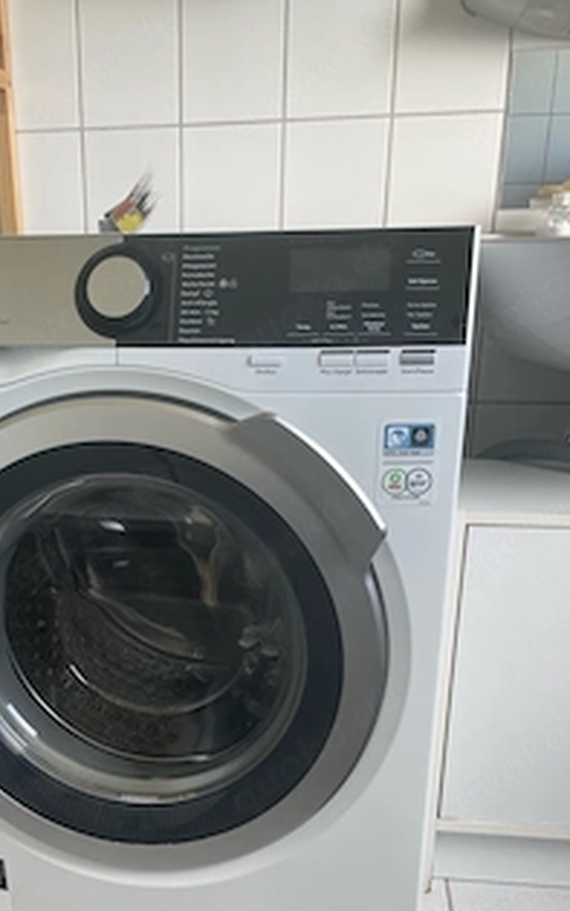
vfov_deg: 54.8
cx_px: 156
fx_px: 870
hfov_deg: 35.6
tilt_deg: -18.1
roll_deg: +1.4
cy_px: 555
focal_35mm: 35
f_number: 1.6
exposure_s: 1/121
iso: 64
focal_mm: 4.2
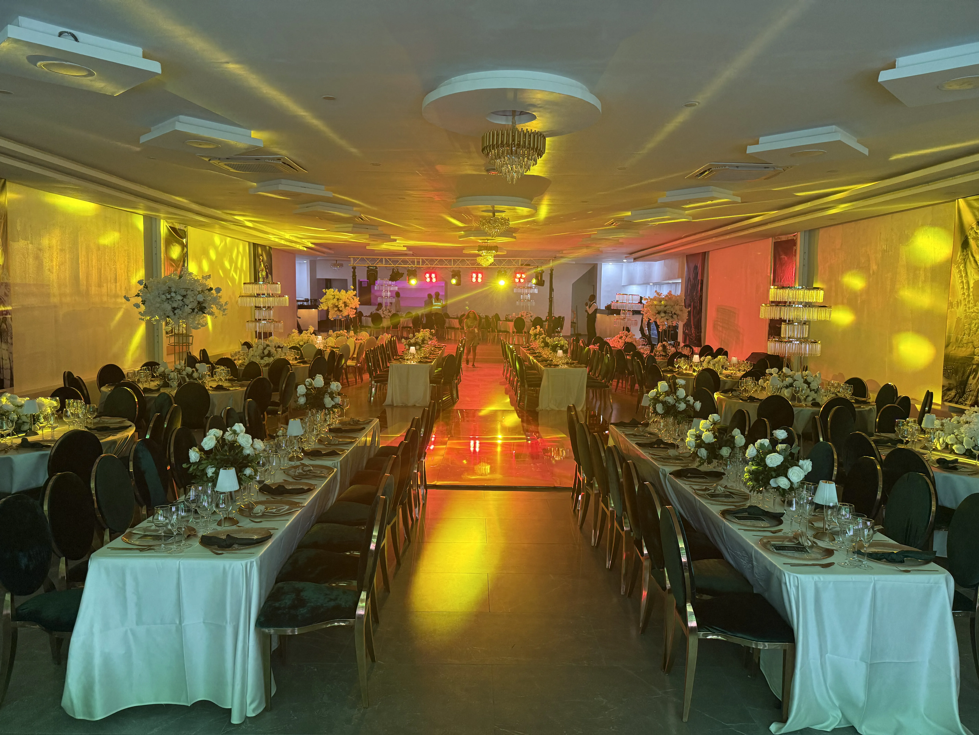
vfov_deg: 56.8
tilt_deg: -5.5
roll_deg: -0.9
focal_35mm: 24
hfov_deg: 71.6
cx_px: 490
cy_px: 368
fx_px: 679
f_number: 1.78
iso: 250
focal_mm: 6.76
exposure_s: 1/57
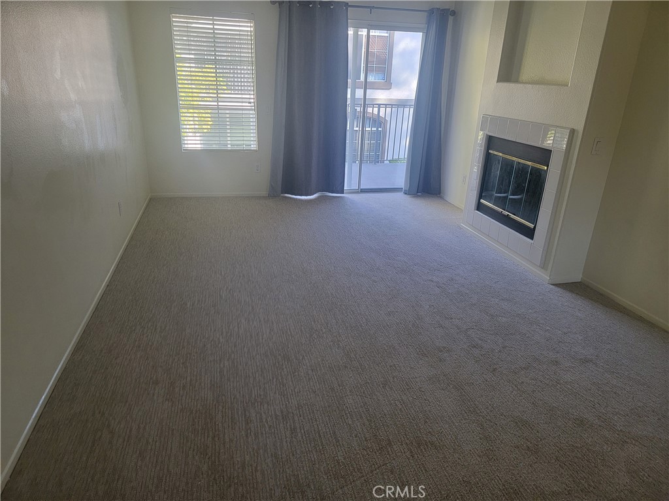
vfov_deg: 56.8
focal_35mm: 24
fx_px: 464
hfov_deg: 71.6
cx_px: 334
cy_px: 250
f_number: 1.8
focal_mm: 6.7
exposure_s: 1/120
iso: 200
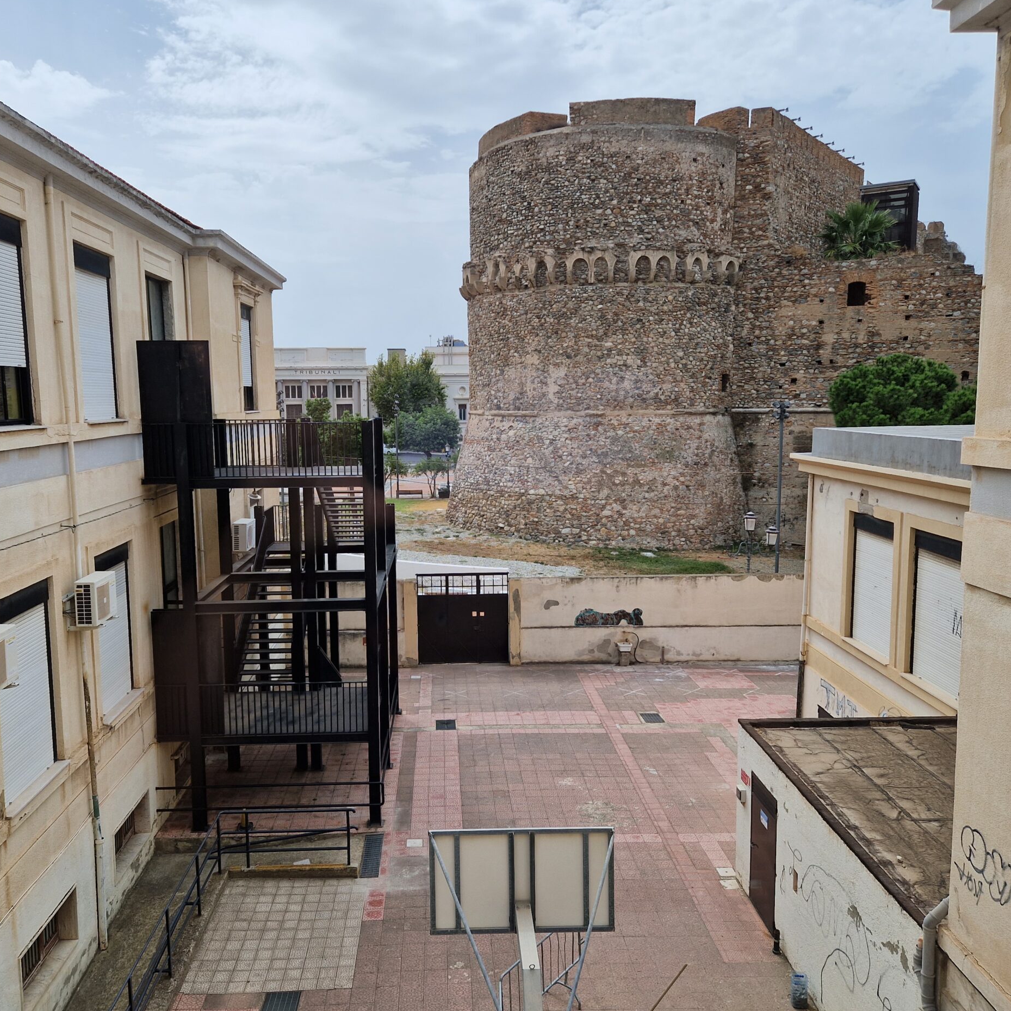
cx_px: 462
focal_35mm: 28
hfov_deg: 57.2
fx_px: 925
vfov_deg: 57.3
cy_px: 516
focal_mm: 5.4
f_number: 1.8
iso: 50
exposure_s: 1/1832
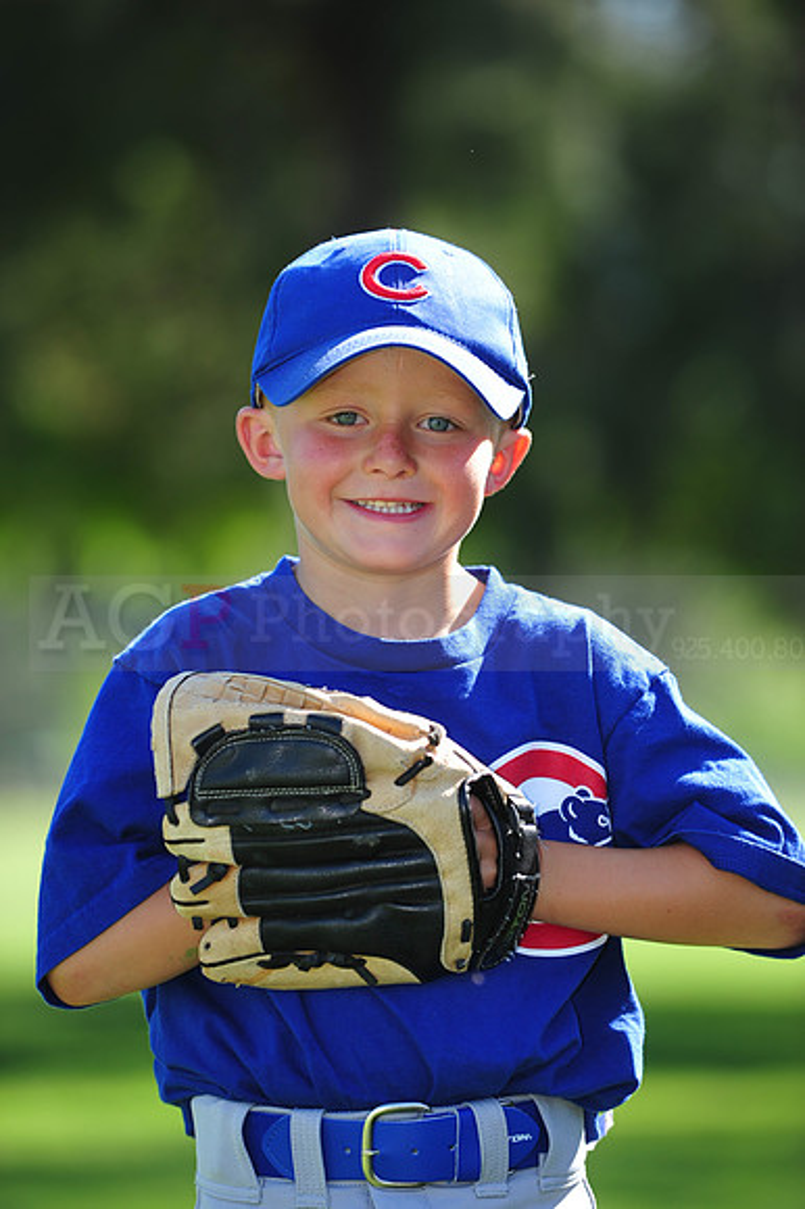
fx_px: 6716
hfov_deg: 6.9
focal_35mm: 200
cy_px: 604
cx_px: 402
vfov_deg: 10.3
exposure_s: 1/400
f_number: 4.5
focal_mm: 200
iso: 200
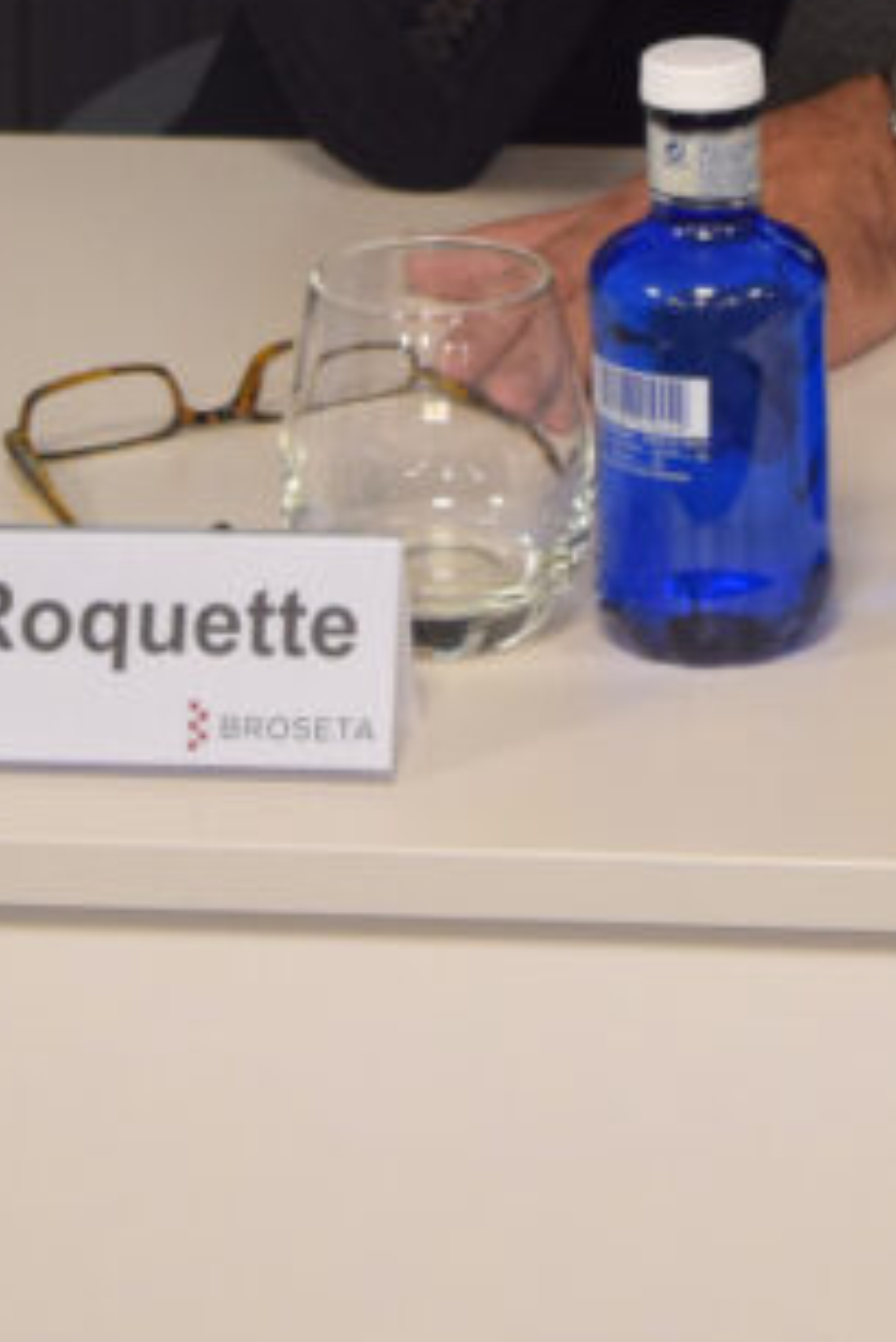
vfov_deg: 8.1
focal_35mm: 252
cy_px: -328
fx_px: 9379
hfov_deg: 5.5
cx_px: 712
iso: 1400
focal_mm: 55
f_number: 5.6
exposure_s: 1/60
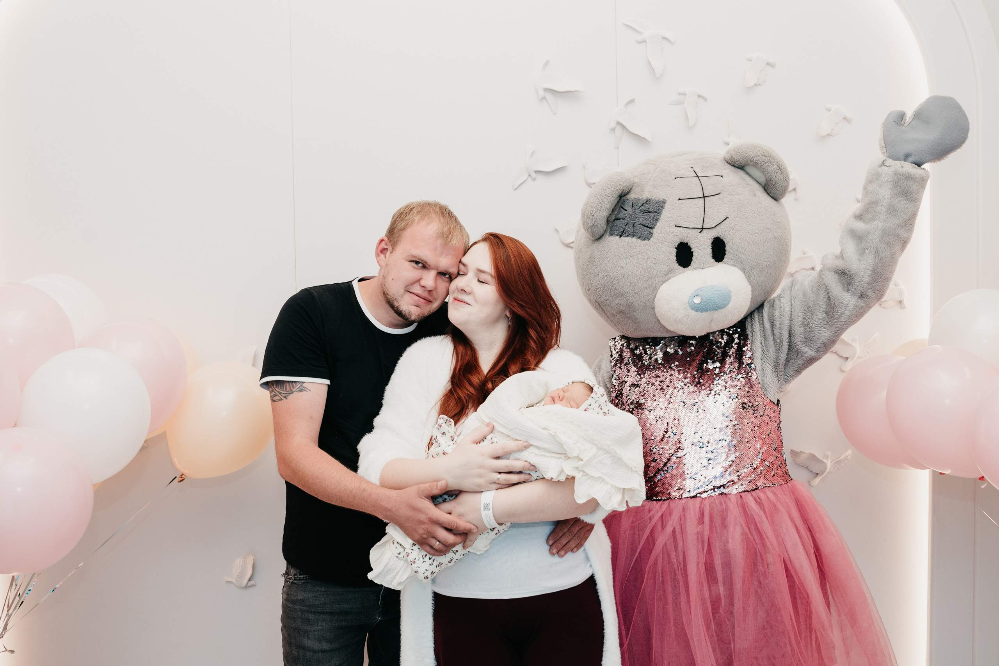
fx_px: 991
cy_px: 333
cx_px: 500
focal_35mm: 36
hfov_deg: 53.5
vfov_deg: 37.2
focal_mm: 35
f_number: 4
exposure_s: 1/160
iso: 500
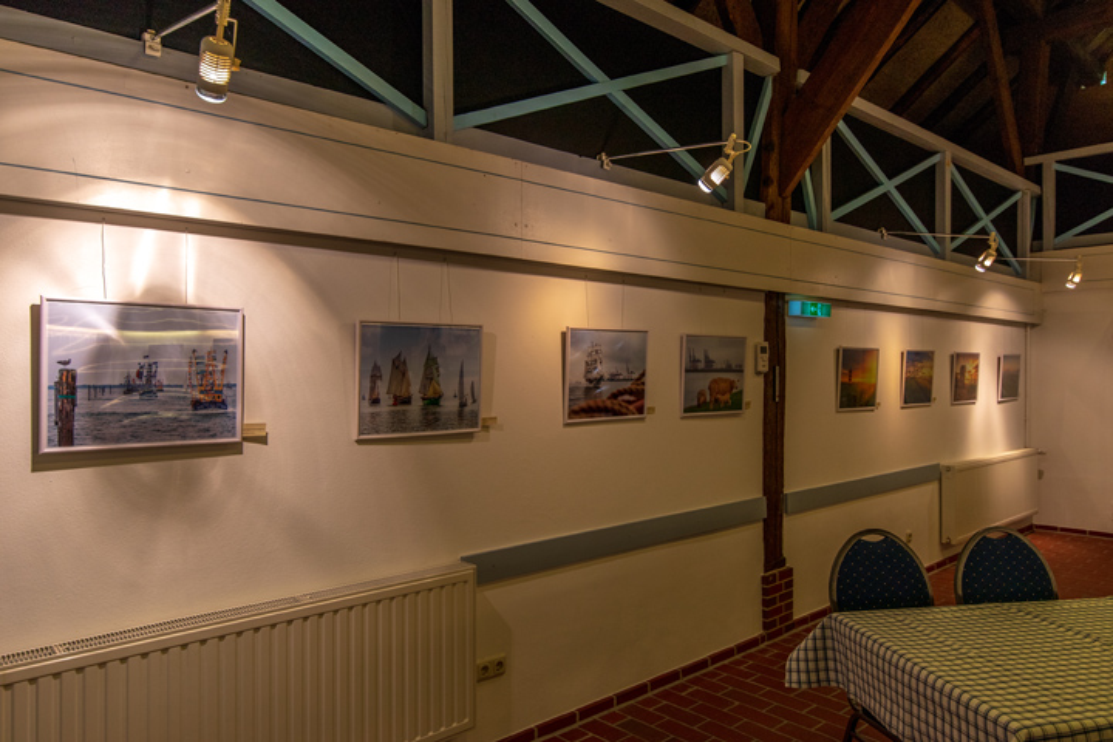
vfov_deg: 57.2
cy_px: 371
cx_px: 556
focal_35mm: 22
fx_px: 680
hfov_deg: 78.6
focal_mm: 22
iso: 400
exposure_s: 1/60
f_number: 3.5
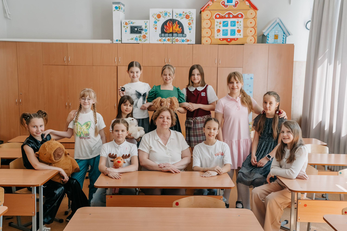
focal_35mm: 37
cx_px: 174
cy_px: 116
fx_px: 357
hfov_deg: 51.9
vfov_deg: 35.9
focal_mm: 37
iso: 1000
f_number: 5
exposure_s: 1/200
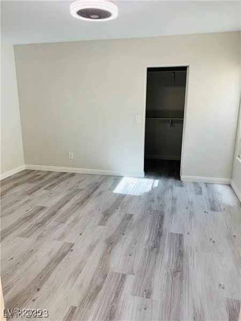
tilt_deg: -13.2
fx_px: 241
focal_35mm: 26
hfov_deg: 53.1
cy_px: 160
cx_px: 120
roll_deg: +0.2
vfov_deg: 67.3
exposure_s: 1/120
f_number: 1.8
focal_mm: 4.25
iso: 80
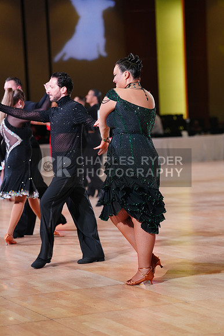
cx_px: 112
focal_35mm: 108
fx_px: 1007
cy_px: 168
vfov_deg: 18.9
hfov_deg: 12.7
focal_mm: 108
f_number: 2.8
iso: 2000
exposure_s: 1/400
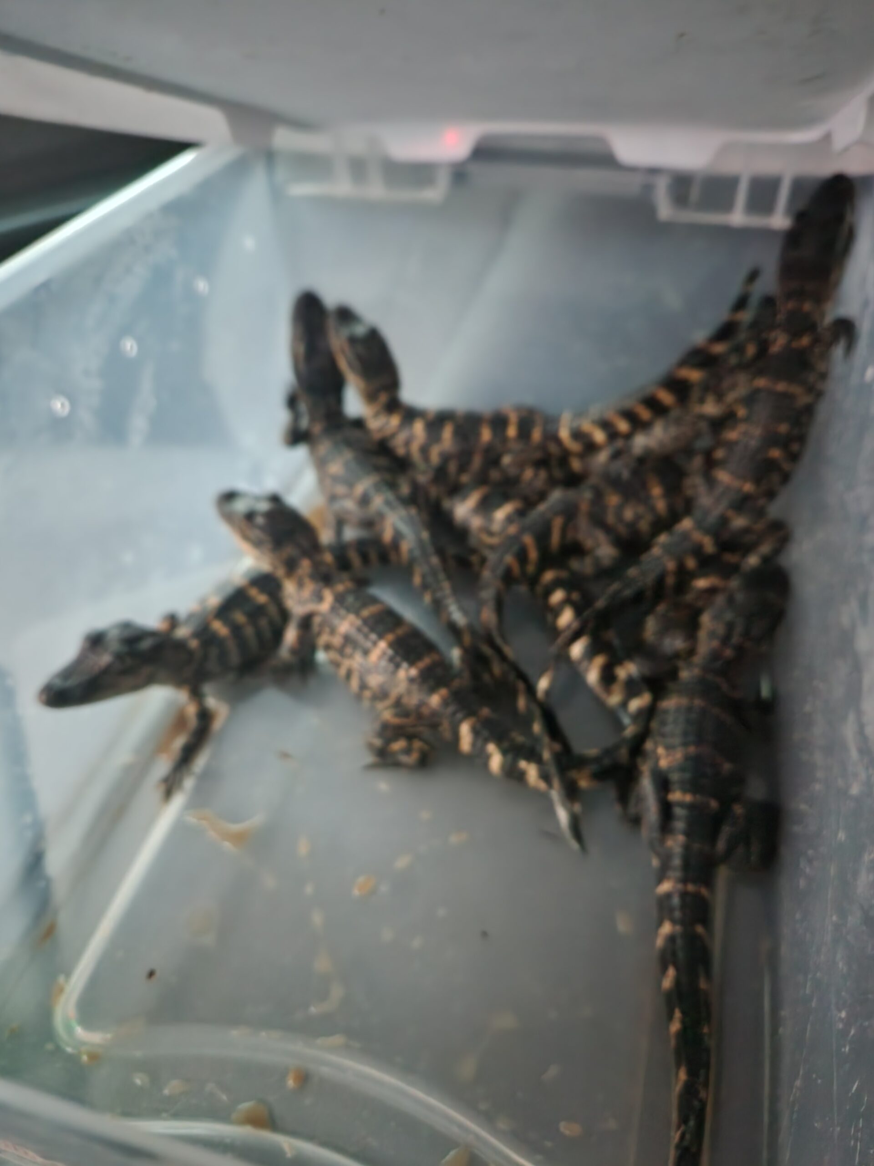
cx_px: 437
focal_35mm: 23
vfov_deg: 73.9
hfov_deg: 58.9
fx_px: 774
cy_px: 583
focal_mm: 5.4
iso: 2000
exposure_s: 1/8
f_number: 1.8
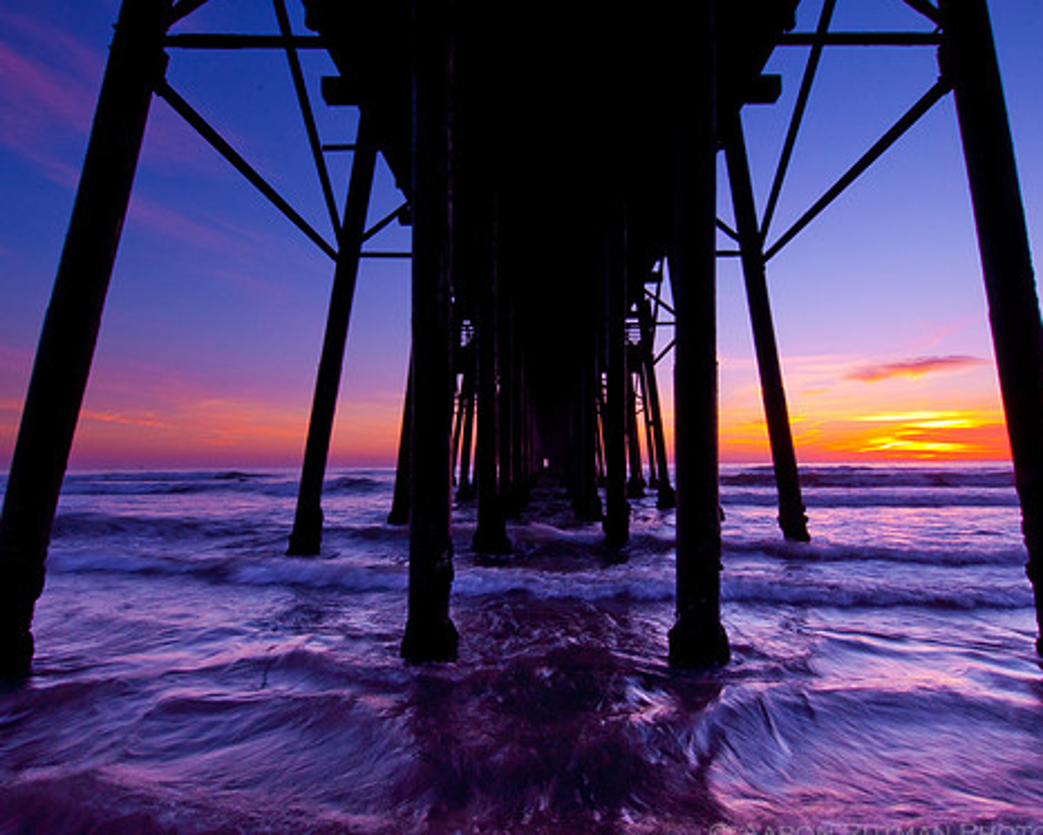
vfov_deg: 65.5
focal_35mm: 21
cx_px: 542
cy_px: 424
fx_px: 648
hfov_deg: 77.6
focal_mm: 12
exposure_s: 1/6
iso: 200
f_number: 22
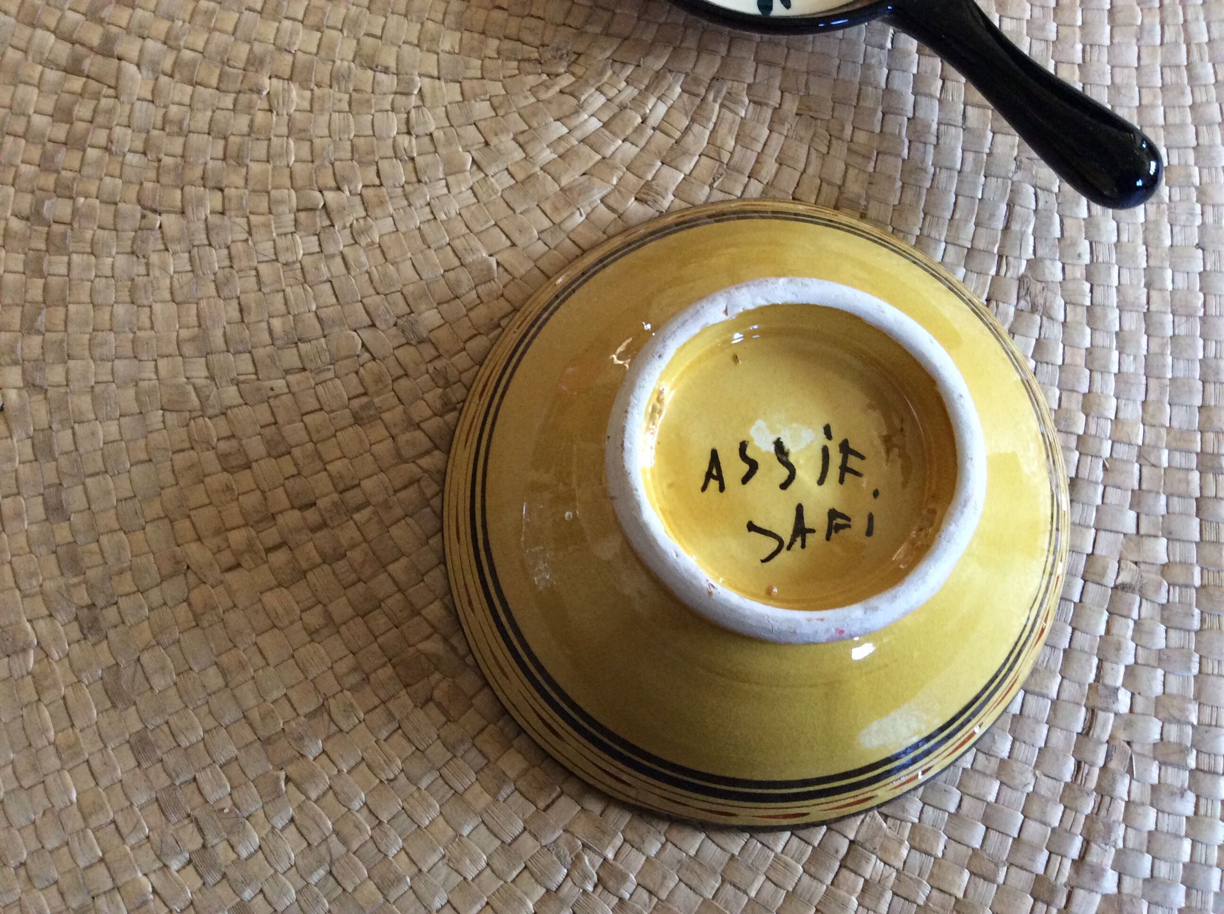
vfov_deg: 44.1
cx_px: 612
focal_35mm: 32
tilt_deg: -77.7
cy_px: 457
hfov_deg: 56.9
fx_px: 1130
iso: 160
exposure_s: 1/25
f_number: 2.4
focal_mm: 3.3
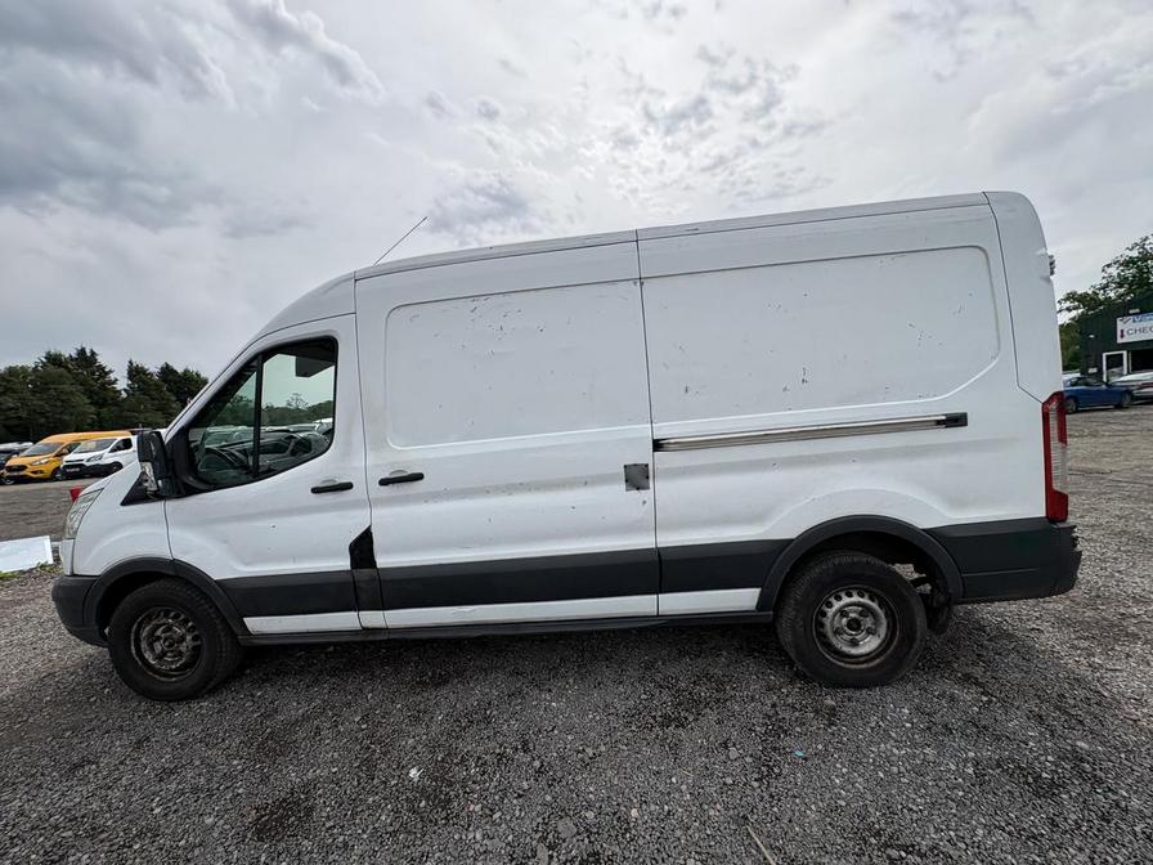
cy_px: 432
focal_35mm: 14
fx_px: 466
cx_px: 576
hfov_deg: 102.1
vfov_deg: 85.7
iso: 50
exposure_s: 1/2674
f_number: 2.2
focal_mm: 2.22
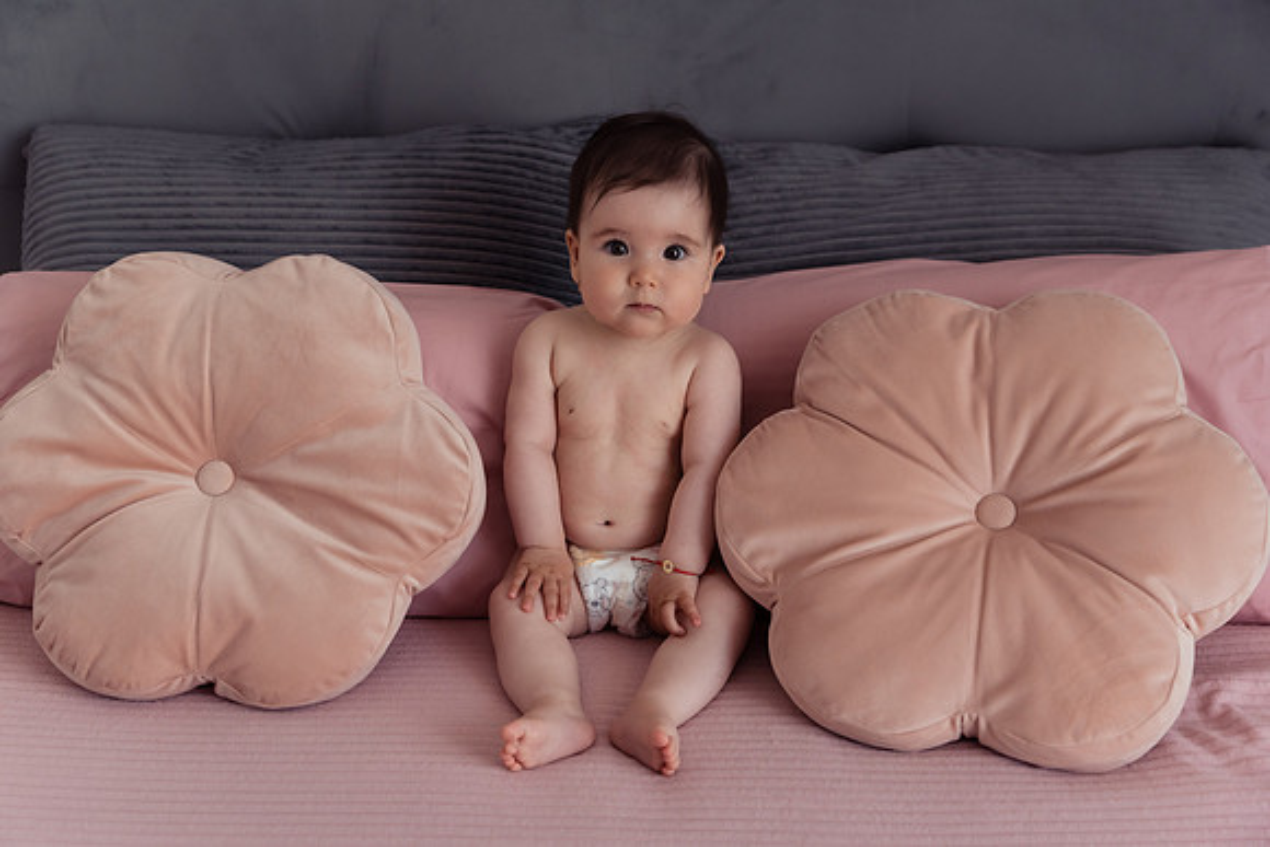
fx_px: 1773
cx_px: 613
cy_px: 417
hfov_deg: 39.4
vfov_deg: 26.9
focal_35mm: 50
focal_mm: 48
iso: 800
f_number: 3.2
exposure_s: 1/250
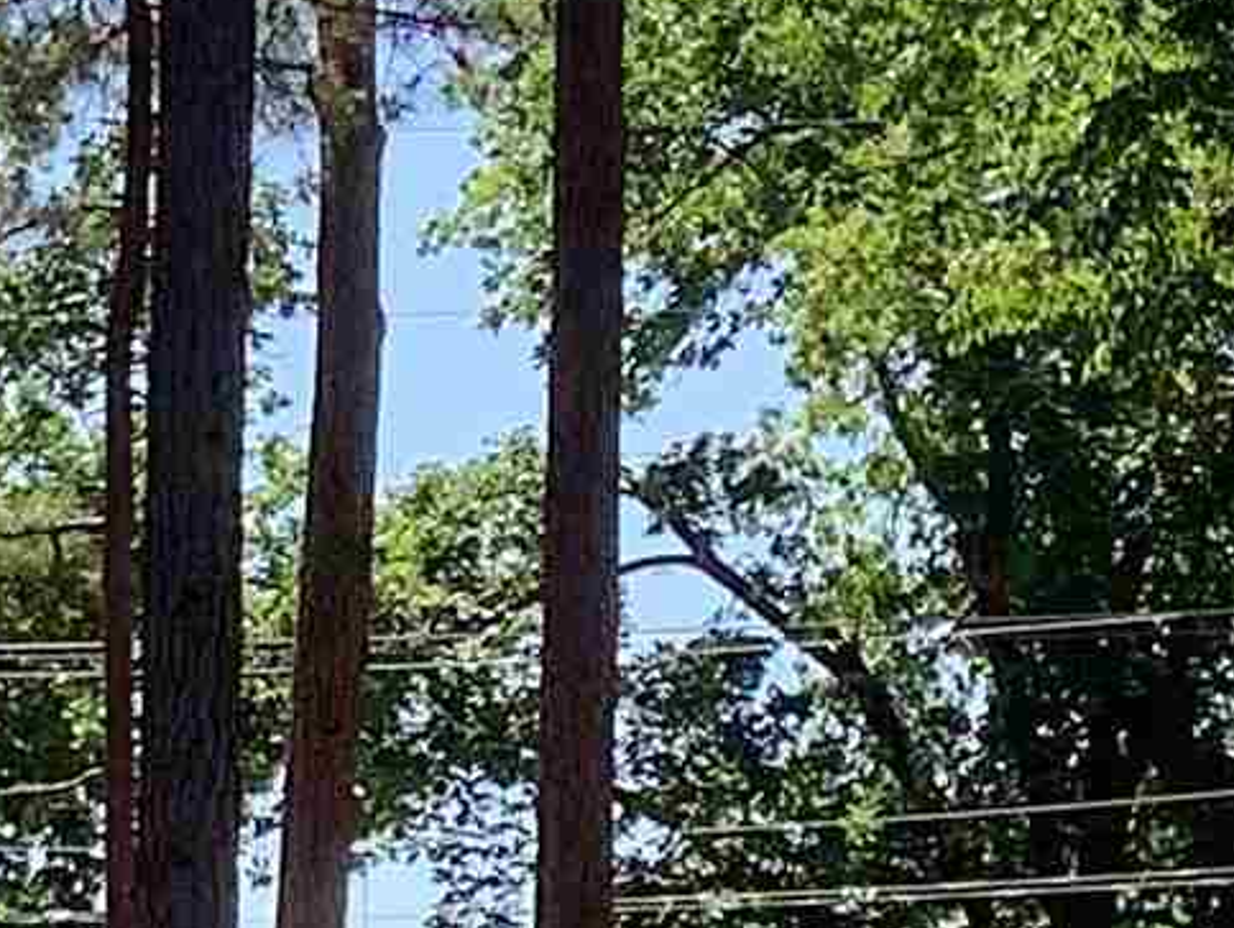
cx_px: 212
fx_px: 7028
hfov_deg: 10.0
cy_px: -284
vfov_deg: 7.5
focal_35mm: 197
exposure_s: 1/360
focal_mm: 3.3
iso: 25
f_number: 2.4
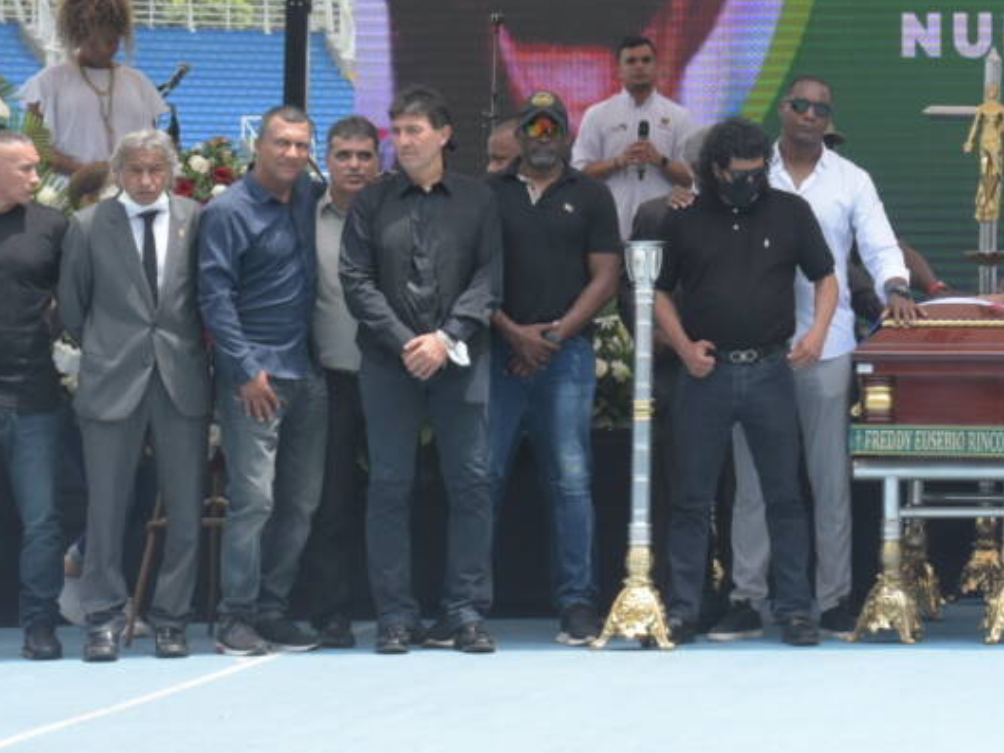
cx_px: 1051
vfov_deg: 8.7
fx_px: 4932
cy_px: 21
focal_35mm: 170
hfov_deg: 11.5
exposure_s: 1/800
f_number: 8
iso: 1000
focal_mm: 52
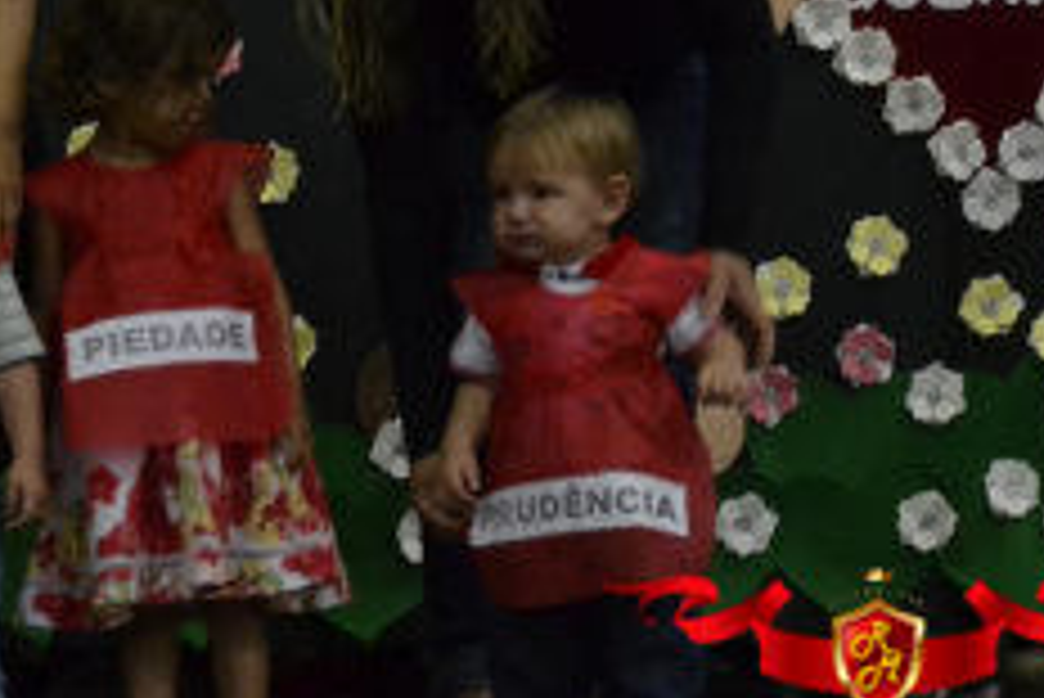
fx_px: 6558
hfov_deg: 9.1
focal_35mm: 226
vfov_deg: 6.1
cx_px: 108
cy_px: 128
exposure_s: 1/30
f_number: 5.3
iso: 3200
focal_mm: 70
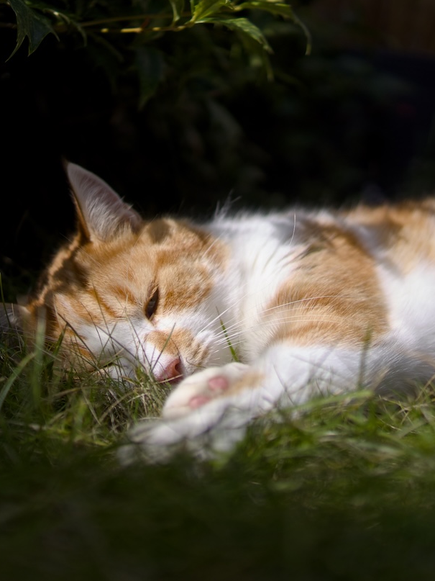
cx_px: 236
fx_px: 1286
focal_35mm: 77
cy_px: 292
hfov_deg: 19.2
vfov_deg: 25.4
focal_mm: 35
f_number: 1.8
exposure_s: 1/4000
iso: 100
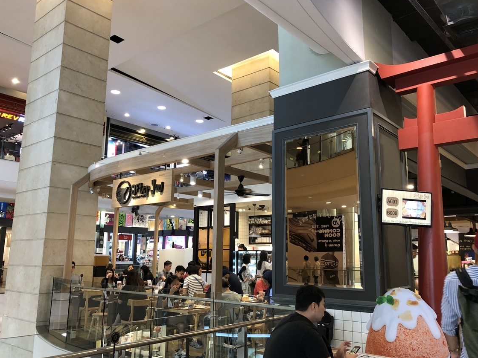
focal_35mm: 30
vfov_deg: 46.8
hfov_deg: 59.9
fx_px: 414
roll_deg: -0.3
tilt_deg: +10.8
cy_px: 181
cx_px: 248
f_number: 1.8
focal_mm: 4
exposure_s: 1/17
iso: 64
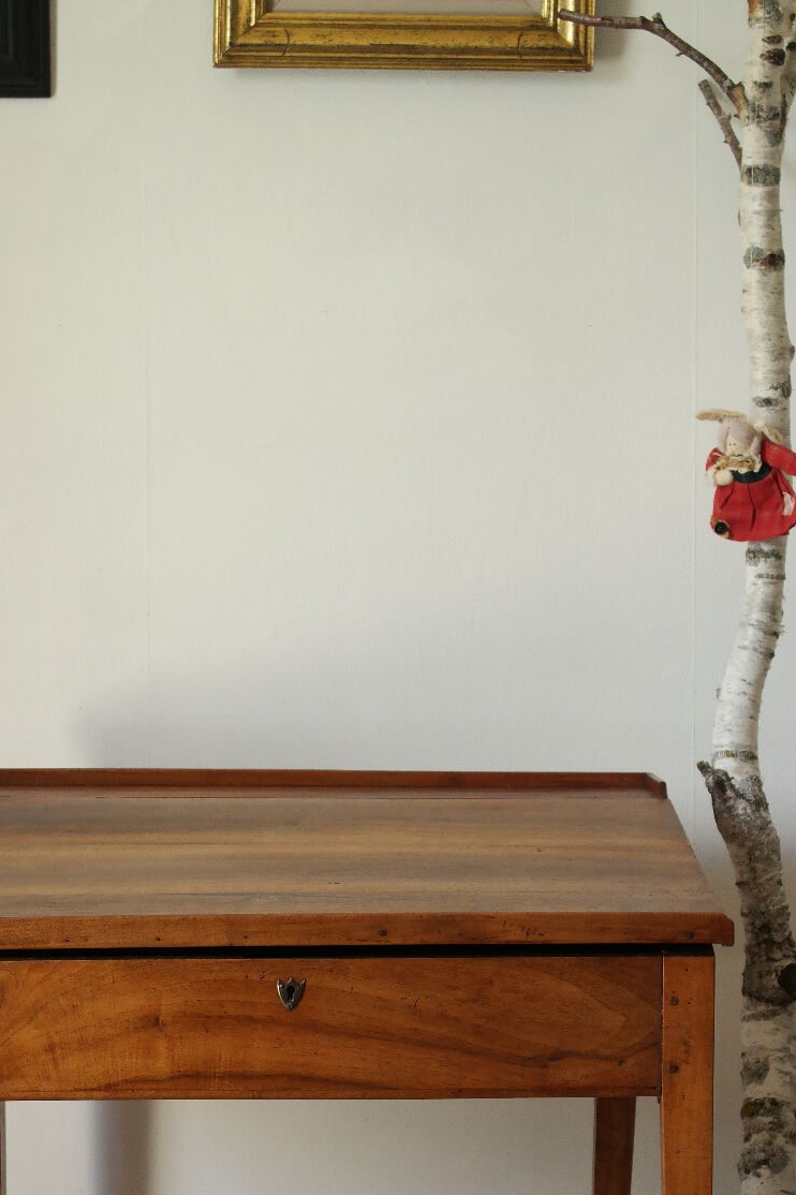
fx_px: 2987
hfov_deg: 15.2
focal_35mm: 90
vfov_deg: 22.4
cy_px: 920
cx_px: 327
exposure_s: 1/50
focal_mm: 38
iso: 800
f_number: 5.6
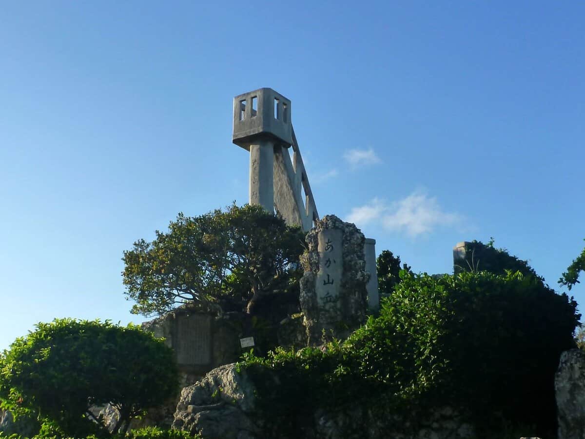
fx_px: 473
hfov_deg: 63.4
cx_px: 292
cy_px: 220
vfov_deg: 49.7
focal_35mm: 28
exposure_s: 1/800
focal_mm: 4.9
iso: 160
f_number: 3.3
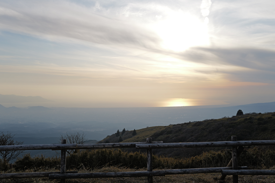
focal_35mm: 43
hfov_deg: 45.5
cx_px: 138
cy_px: 92
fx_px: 328
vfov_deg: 31.2
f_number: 5.6
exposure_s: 1/640
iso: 100
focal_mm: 43
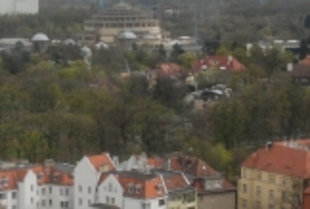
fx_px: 1123
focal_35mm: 130
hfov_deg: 15.5
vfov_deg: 10.6
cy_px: 136
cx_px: 6
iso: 1250
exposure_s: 1/500
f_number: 13
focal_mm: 22
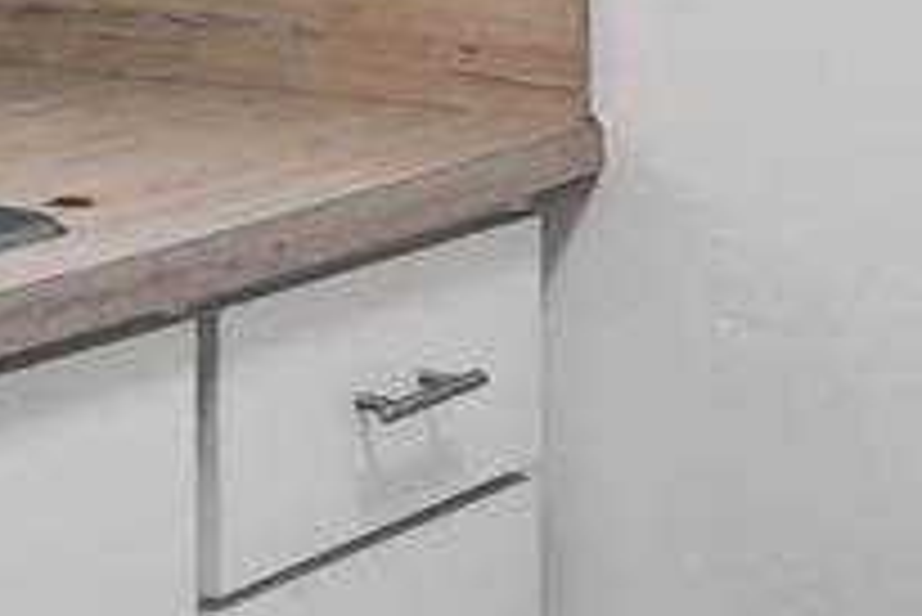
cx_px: -873
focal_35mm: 117
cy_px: -468
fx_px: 2999
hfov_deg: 14.7
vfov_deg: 11.0
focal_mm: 10
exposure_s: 1/30
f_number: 4
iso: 125
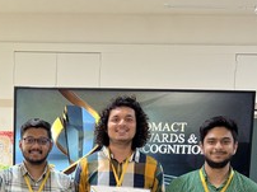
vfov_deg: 21.0
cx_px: 42
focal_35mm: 66
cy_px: 215
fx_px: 489
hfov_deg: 28.6
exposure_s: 1/50
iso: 160
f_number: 1.5
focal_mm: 5.7
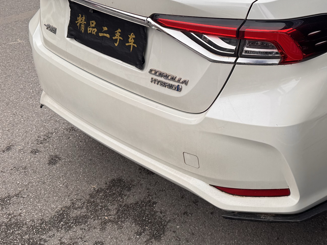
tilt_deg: -26.2
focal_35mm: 53
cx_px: 288
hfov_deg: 34.4
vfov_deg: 27.4
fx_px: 501
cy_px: 87
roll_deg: -0.9
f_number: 1.78
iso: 80
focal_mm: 6.76
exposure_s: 1/338
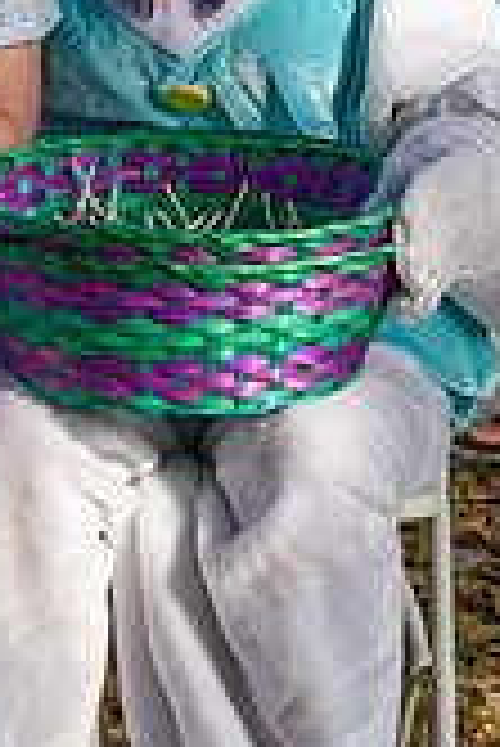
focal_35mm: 183
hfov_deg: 7.5
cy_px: 198
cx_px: -36
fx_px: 3804
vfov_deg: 11.2
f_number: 8
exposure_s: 1/250
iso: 200
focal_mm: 45
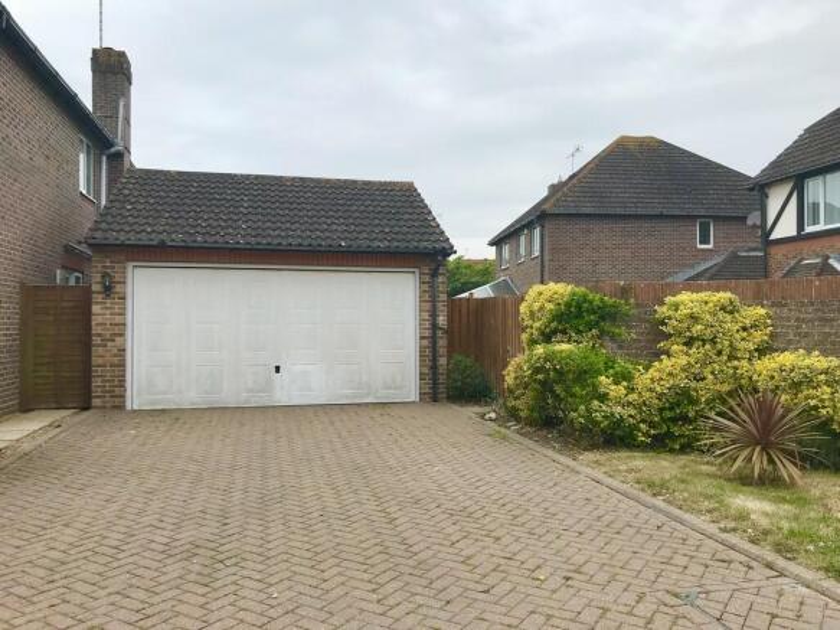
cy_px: 315
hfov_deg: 63.5
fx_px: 679
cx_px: 420
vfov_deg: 49.7
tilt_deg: +1.3
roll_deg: +0.2
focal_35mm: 28
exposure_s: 1/2227
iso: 20
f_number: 1.8
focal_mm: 3.99
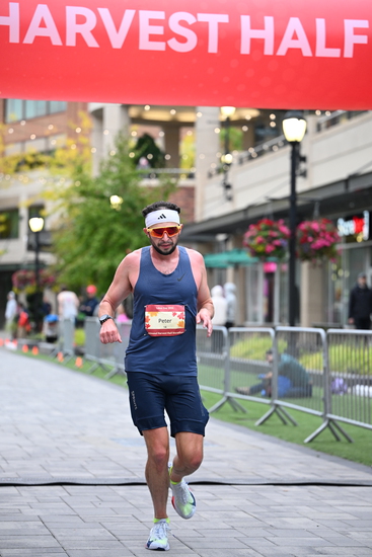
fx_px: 1440
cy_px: 278
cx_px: 186
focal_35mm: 93
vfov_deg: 21.9
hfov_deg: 14.7
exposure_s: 1/800
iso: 1600
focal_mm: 93
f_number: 2.8
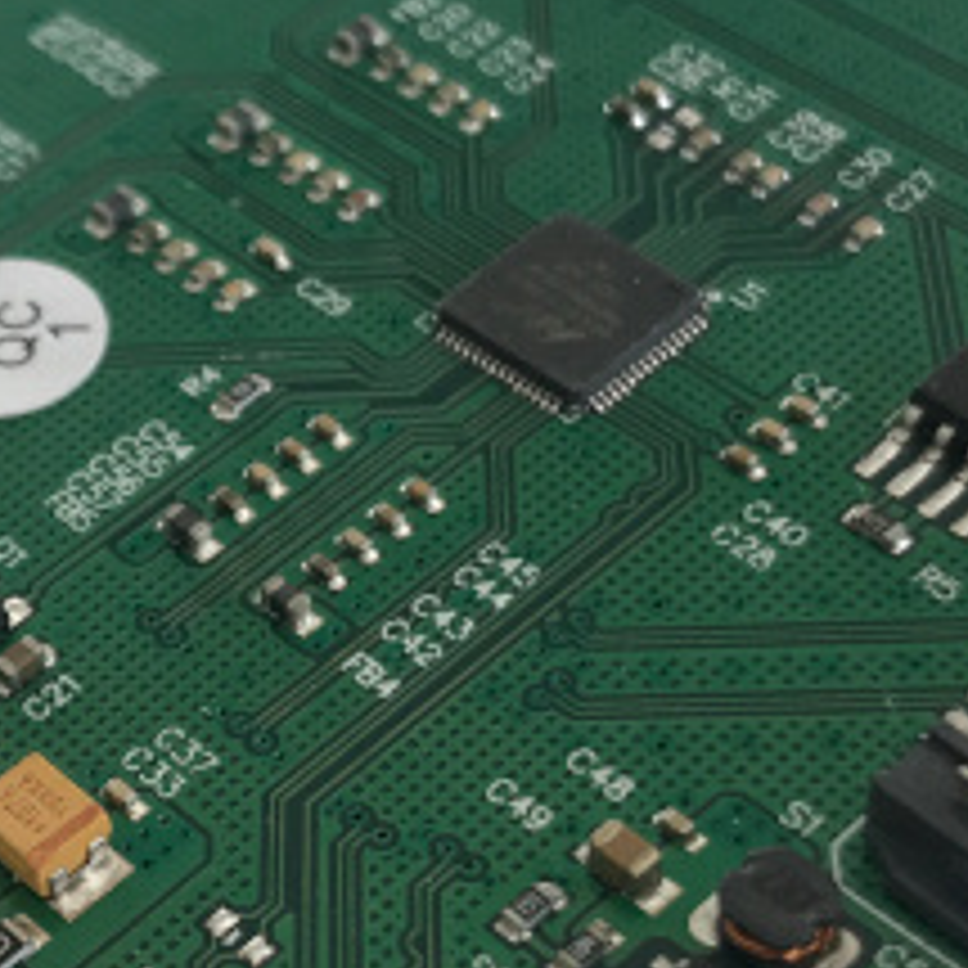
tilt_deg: -46.3
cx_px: 135
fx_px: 2911
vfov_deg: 18.9
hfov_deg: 18.6
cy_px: 572
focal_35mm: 92
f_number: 1.8
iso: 32
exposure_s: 1/100
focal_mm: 3.99
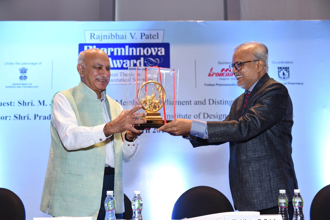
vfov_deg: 27.0
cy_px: 110
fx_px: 458
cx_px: 165
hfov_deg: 39.6
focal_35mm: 50
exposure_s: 1/60
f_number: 4.5
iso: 500
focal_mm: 50
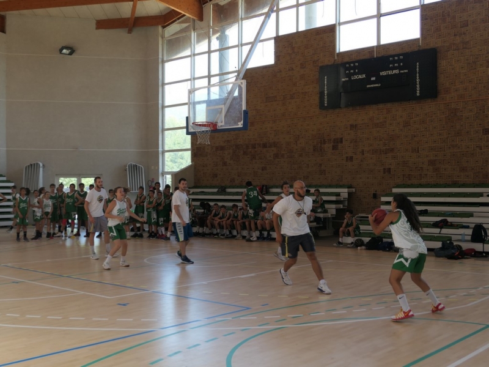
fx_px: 593
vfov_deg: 34.3
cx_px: 244
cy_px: 184
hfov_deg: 44.8
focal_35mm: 42
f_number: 2.8
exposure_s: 1/125
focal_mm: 14.2
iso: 125
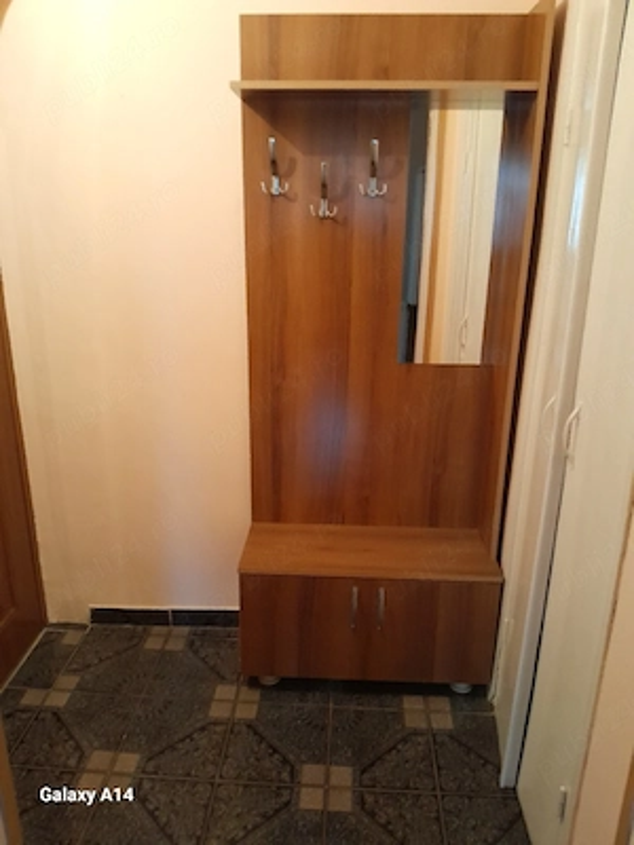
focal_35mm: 26
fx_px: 635
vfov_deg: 67.3
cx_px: 317
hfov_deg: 53.1
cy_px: 422
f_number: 1.8
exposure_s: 1/25
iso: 640
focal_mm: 3.98
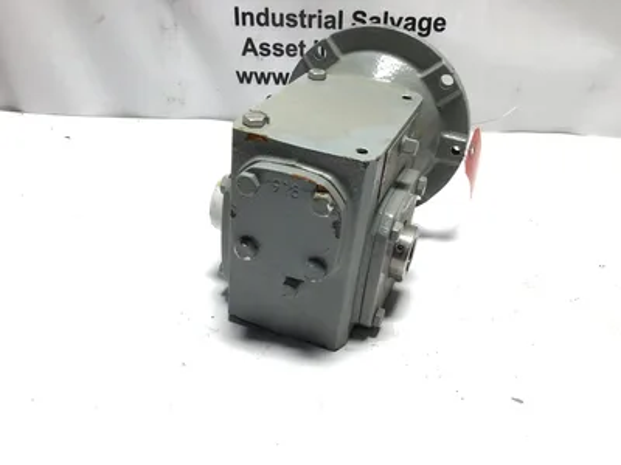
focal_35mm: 31
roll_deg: -1.6
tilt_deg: -31.3
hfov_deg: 58.4
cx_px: 310
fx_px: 556
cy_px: 232
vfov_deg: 45.4
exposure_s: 1/120
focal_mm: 3.3
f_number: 2.4
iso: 40
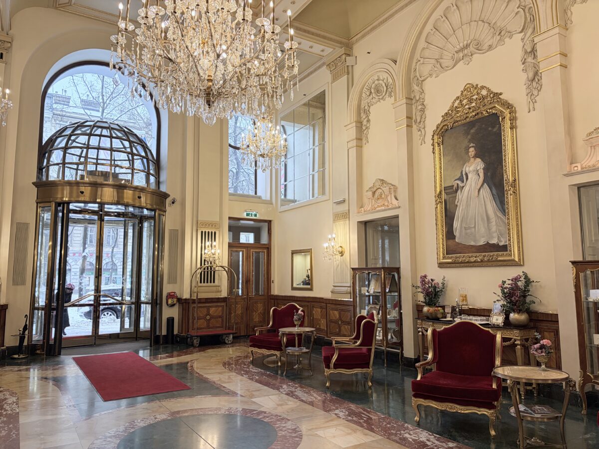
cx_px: 300
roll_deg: +1.6
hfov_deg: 67.3
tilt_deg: +7.0
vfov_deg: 53.1
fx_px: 450
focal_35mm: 26
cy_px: 224
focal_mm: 5.96
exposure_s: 1/100
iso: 64
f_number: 1.6
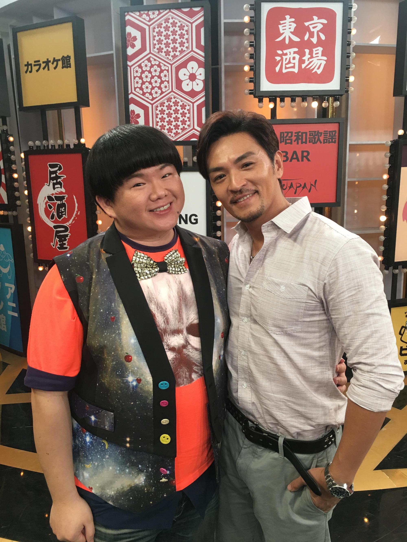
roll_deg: +1.2
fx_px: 455
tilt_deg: -11.0
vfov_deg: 61.7
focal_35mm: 29
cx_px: 204
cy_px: 271
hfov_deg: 48.2
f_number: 2.2
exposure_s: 1/15
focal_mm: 4.15
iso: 40
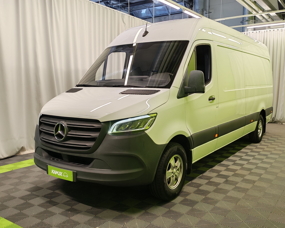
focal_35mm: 34
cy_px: 114
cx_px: 153
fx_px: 287
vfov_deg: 43.4
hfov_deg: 52.8
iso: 250
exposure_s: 1/100
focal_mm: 6.12
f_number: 1.9
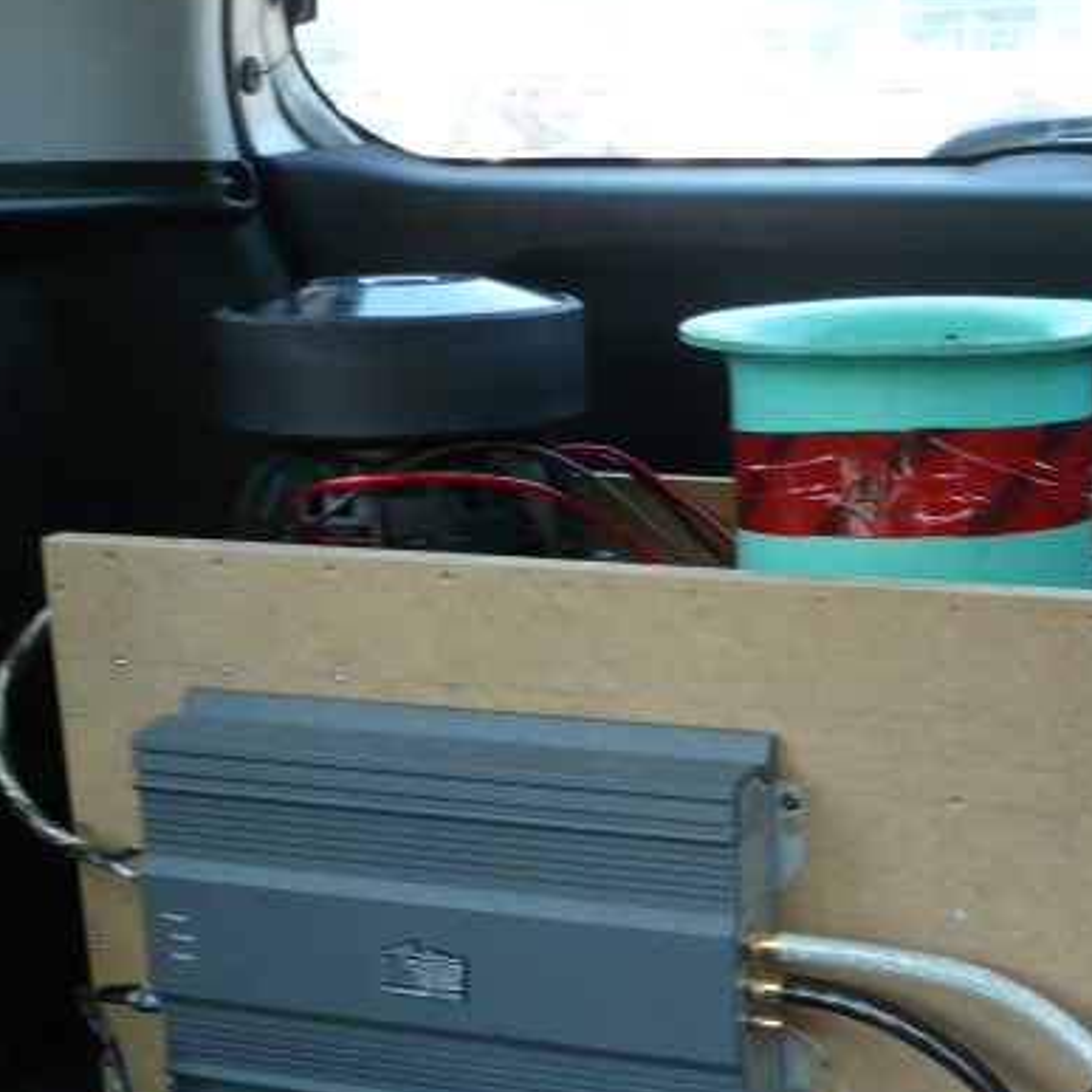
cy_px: 717
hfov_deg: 25.6
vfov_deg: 26.8
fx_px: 2284
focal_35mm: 64
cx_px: 1081
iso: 100
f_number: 2.8
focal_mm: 5.8
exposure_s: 1/80
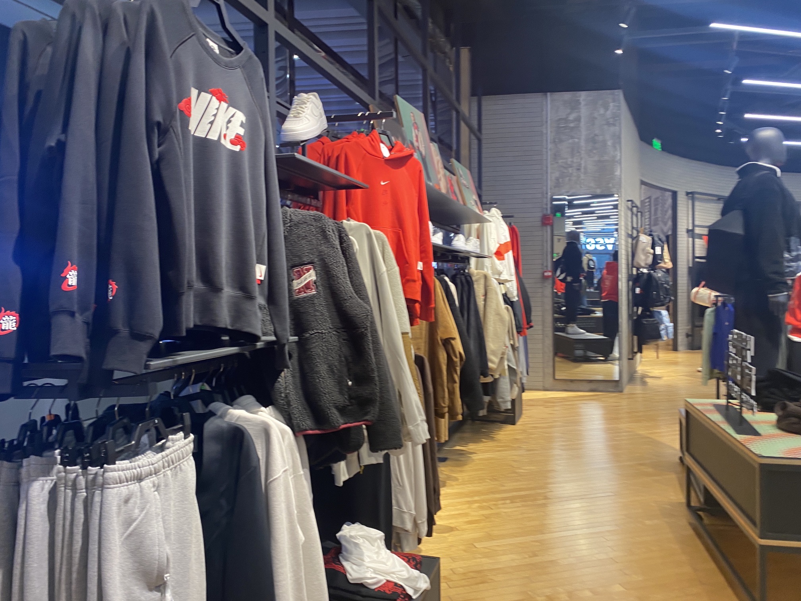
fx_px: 602
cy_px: 300
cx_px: 400
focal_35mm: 26
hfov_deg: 67.3
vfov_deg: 53.1
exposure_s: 1/50
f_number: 1.8
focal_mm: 4.25
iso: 64
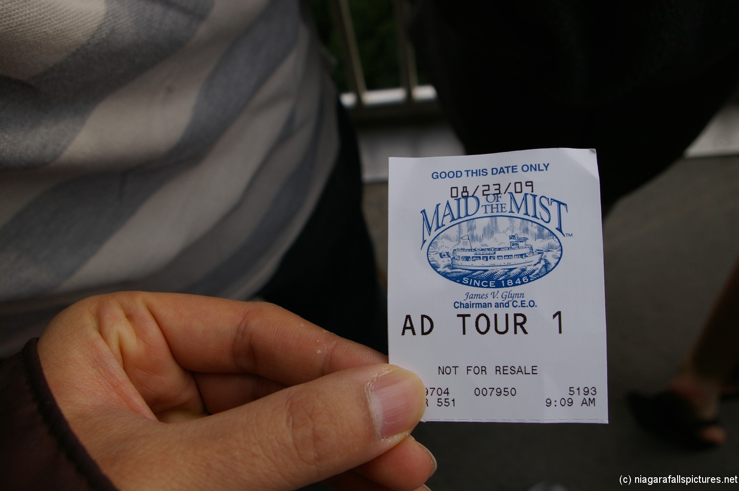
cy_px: 246
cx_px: 370
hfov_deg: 59.5
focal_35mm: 32
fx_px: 646
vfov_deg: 41.6
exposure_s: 1/350
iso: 200
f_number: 8
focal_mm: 21
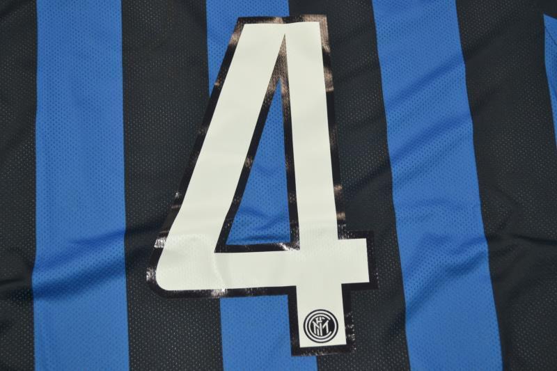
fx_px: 882
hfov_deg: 35.1
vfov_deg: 23.8
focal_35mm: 57
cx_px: 278
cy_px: 186
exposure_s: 1/80
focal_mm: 38
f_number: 5
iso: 200
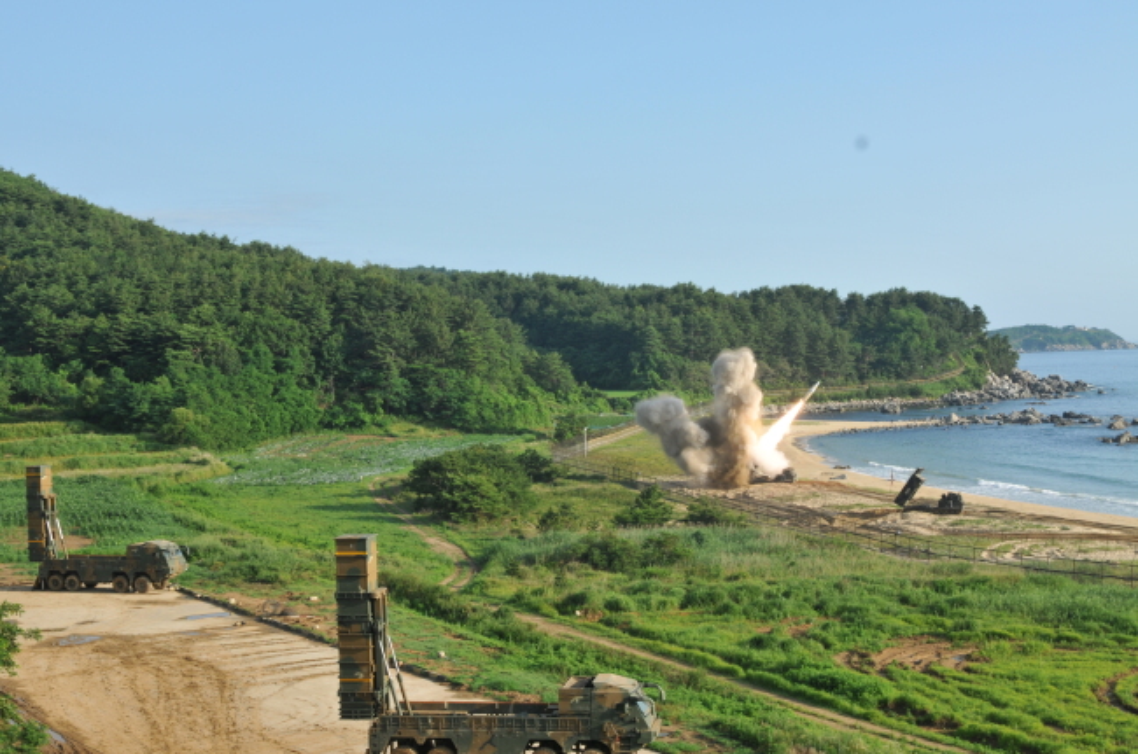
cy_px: 377
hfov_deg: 37.9
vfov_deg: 25.7
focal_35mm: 52
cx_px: 569
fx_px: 1657
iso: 200
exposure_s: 1/200
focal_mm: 35
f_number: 10
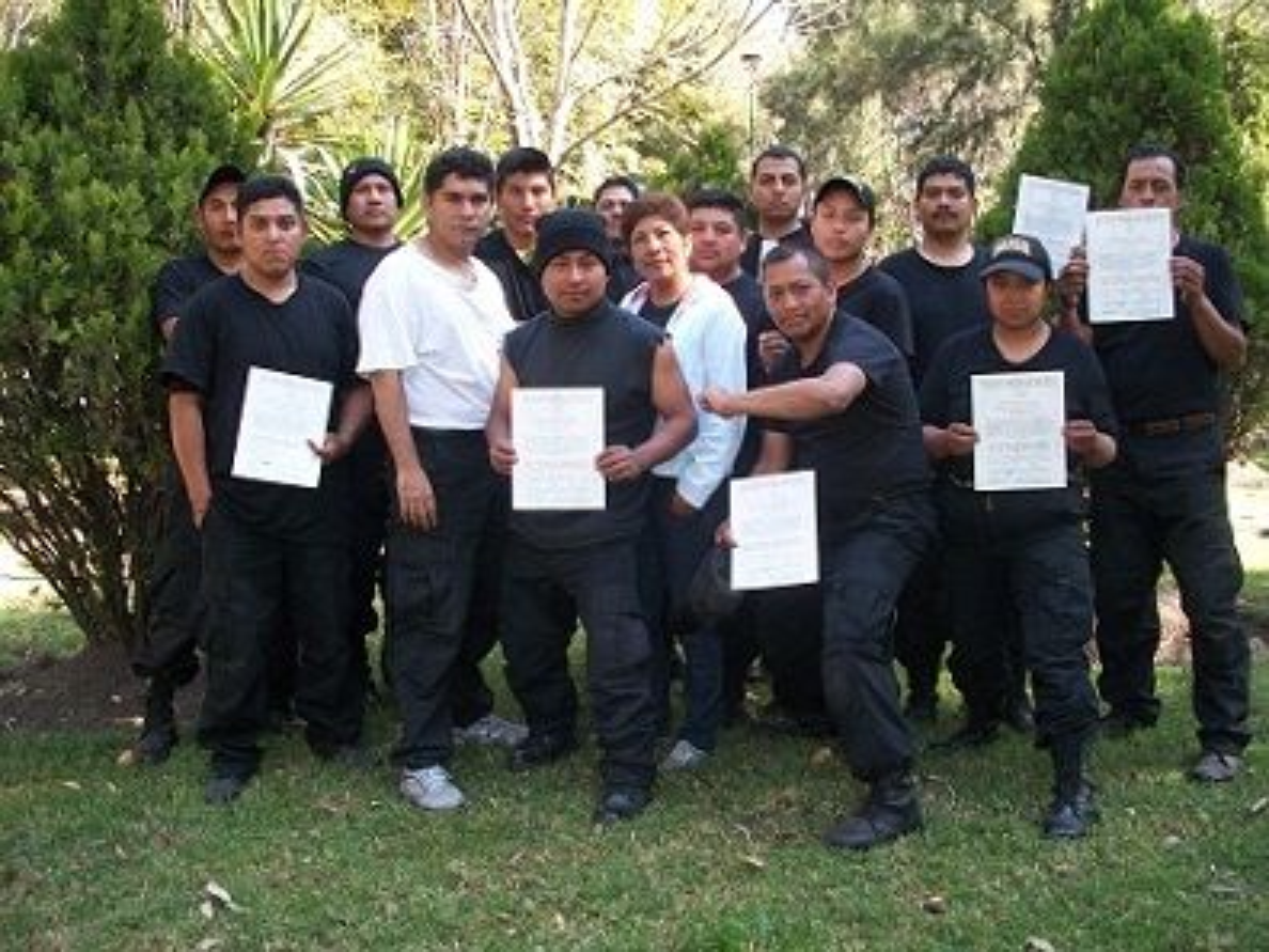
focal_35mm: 35
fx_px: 1283
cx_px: 634
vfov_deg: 40.7
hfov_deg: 52.6
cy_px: 476
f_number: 3.1
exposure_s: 1/125
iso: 158
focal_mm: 6.3
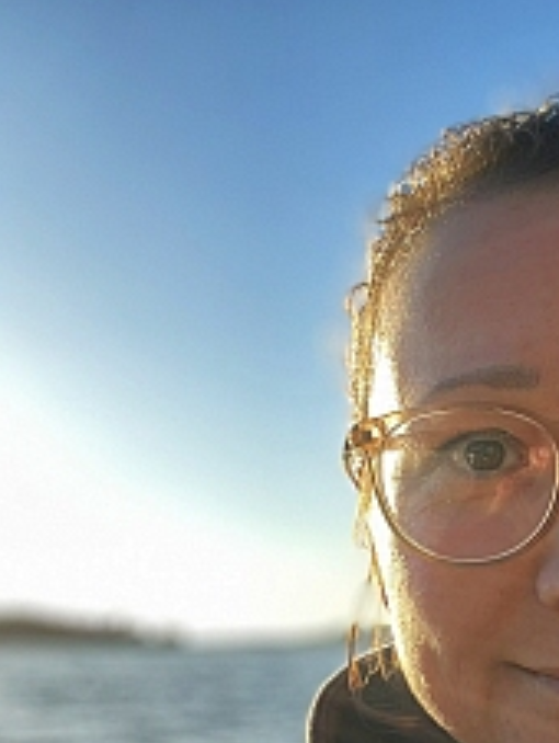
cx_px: 490
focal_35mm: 53
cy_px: 556
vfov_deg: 35.4
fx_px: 1139
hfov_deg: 26.7
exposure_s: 1/143
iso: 25
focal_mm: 2.71
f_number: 2.2
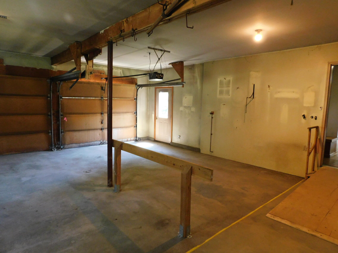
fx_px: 225
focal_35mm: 23
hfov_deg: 73.9
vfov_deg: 58.9
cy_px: 126
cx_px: 169
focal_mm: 4
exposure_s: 1/25
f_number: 3
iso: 400
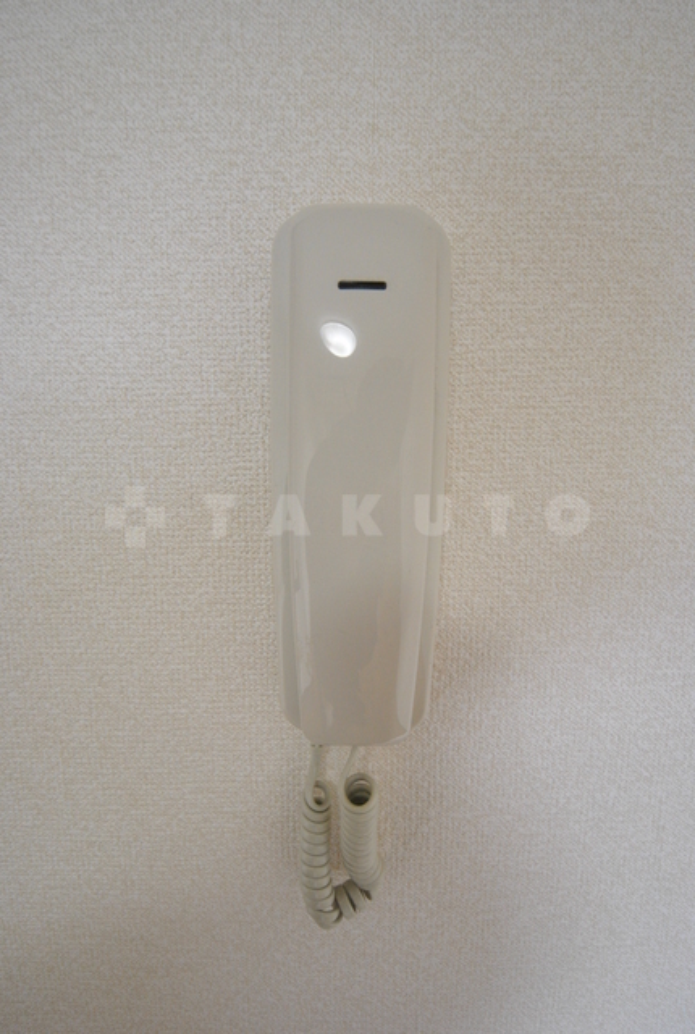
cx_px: 348
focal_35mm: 16
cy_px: 517
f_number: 4.8
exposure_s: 1/50
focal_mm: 10.5
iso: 800
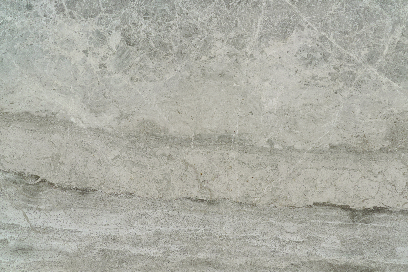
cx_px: 204
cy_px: 136
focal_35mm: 200
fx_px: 2266
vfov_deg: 6.9
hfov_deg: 10.3
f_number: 13
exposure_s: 1/125
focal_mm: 200
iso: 200
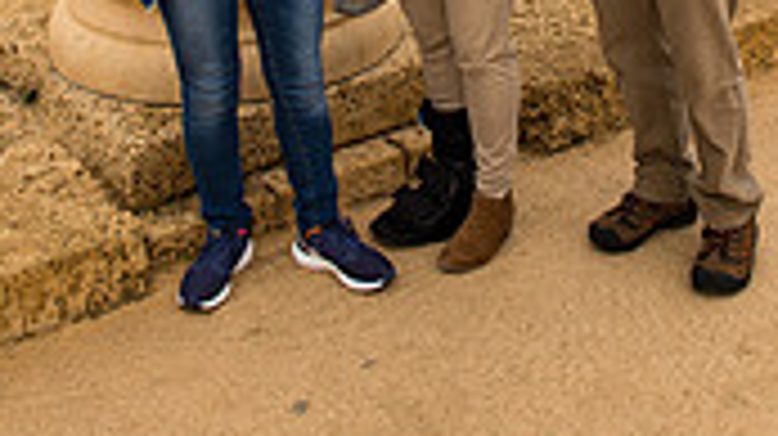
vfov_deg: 14.7
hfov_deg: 29.7
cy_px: -364
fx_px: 1464
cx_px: 477
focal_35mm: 71
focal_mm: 26
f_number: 3.5
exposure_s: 1/500
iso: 100
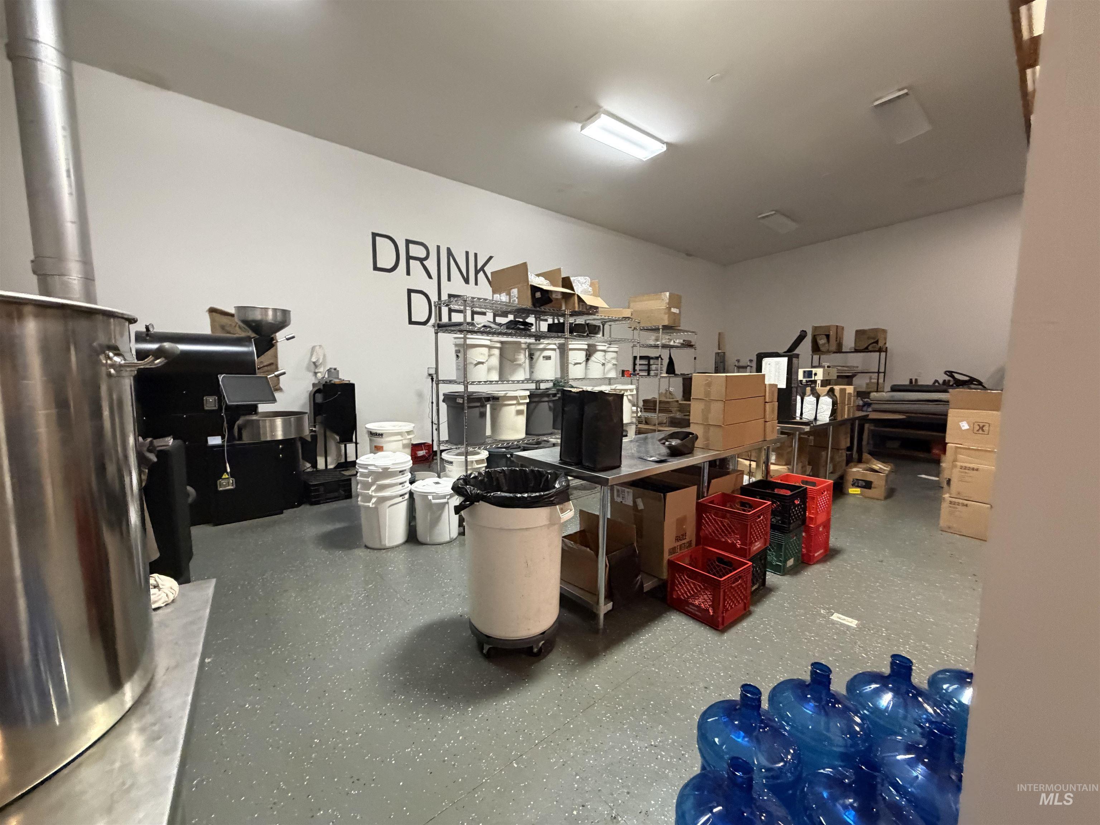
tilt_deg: -3.6
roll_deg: -2.3
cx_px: 550
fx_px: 445
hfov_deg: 102.1
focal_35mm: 14
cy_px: 412
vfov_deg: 85.7
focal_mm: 2.22
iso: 500
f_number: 2.2
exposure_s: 1/60
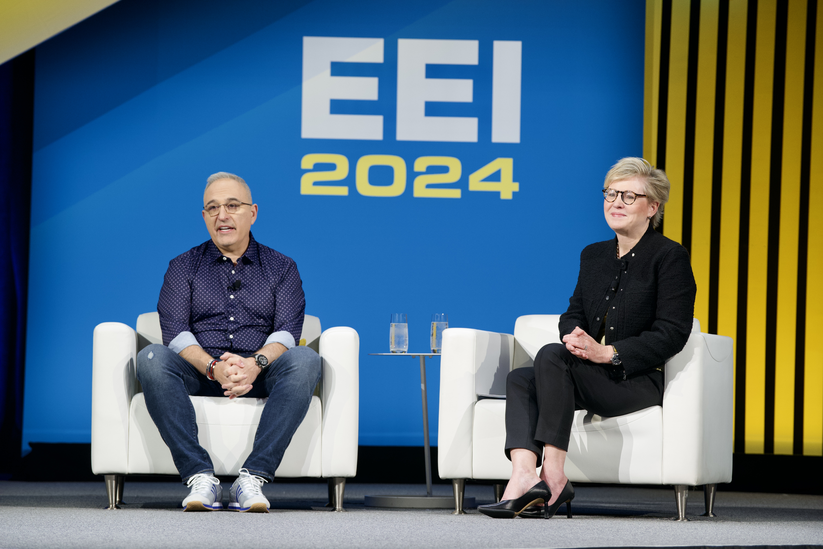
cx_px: 412
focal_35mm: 149
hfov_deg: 13.8
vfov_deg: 9.2
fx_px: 3406
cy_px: 274
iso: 1600
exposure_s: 1/125
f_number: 5.6
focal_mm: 149
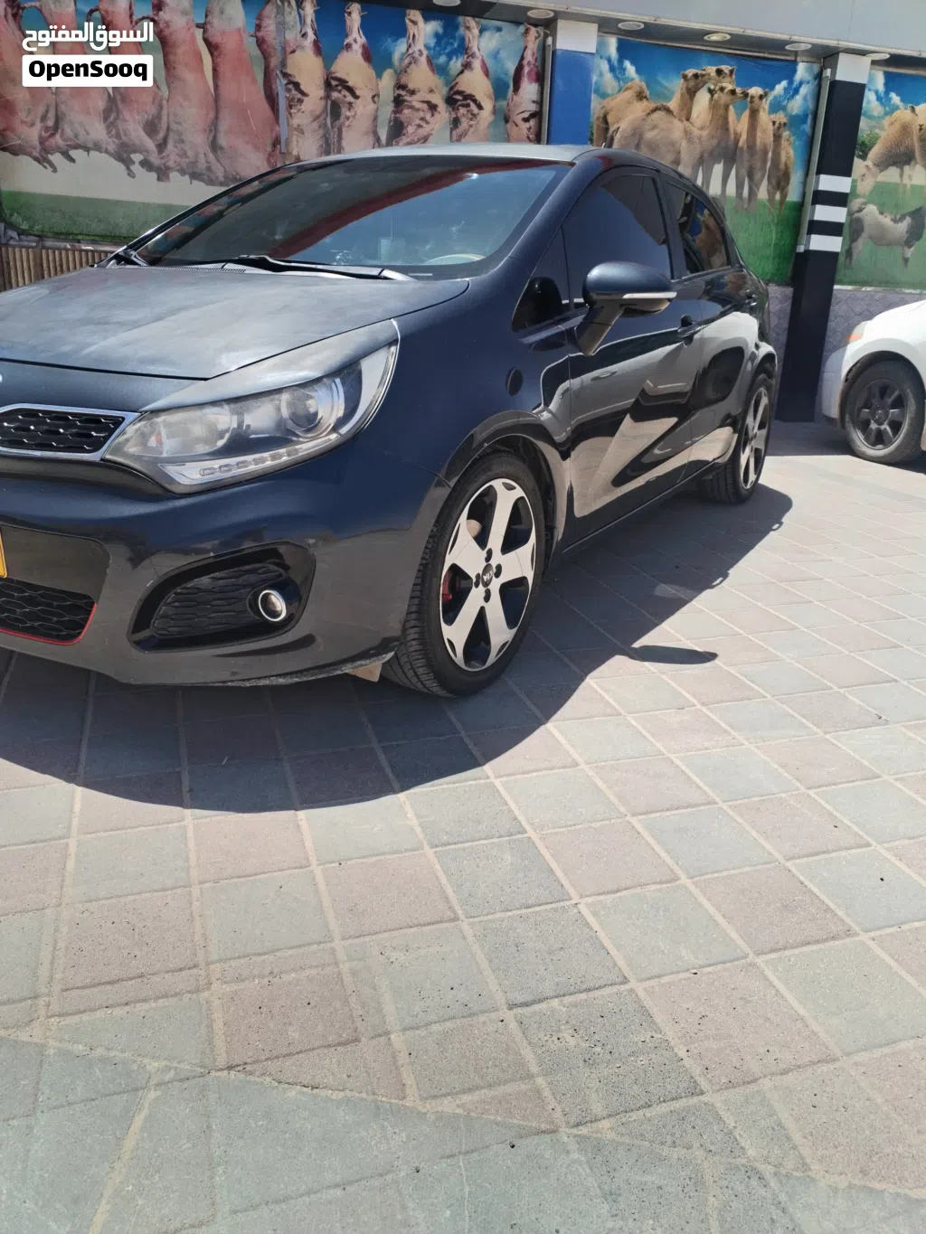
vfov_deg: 67.3
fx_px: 927
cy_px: 617
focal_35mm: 26
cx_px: 463
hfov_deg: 53.1
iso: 100
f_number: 1.8
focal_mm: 4.75
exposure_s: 1/1156
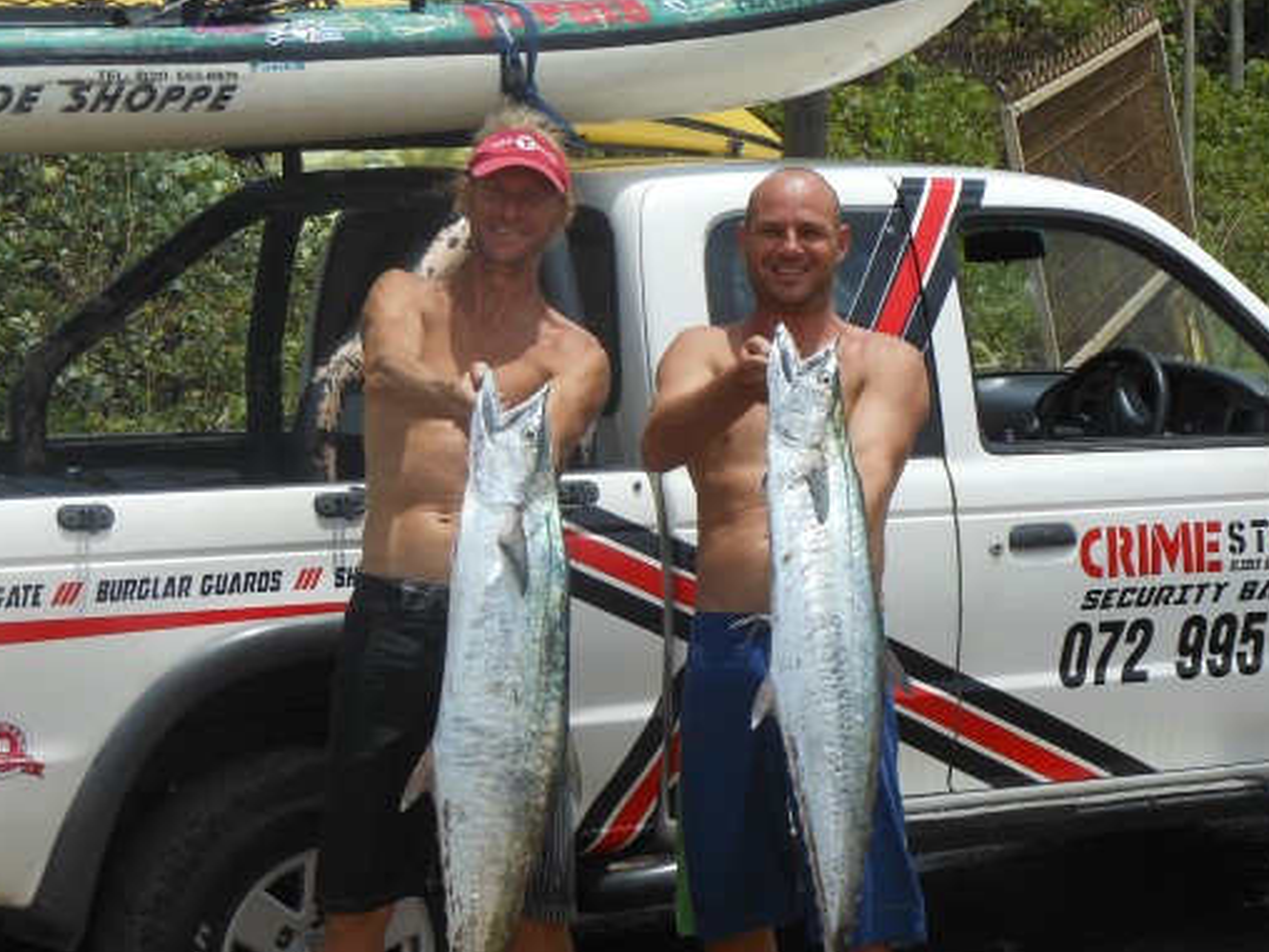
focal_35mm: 104
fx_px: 3813
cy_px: 502
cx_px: 784
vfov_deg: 14.2
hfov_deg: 18.9
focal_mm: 11.7
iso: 80
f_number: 4.3
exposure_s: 1/1000
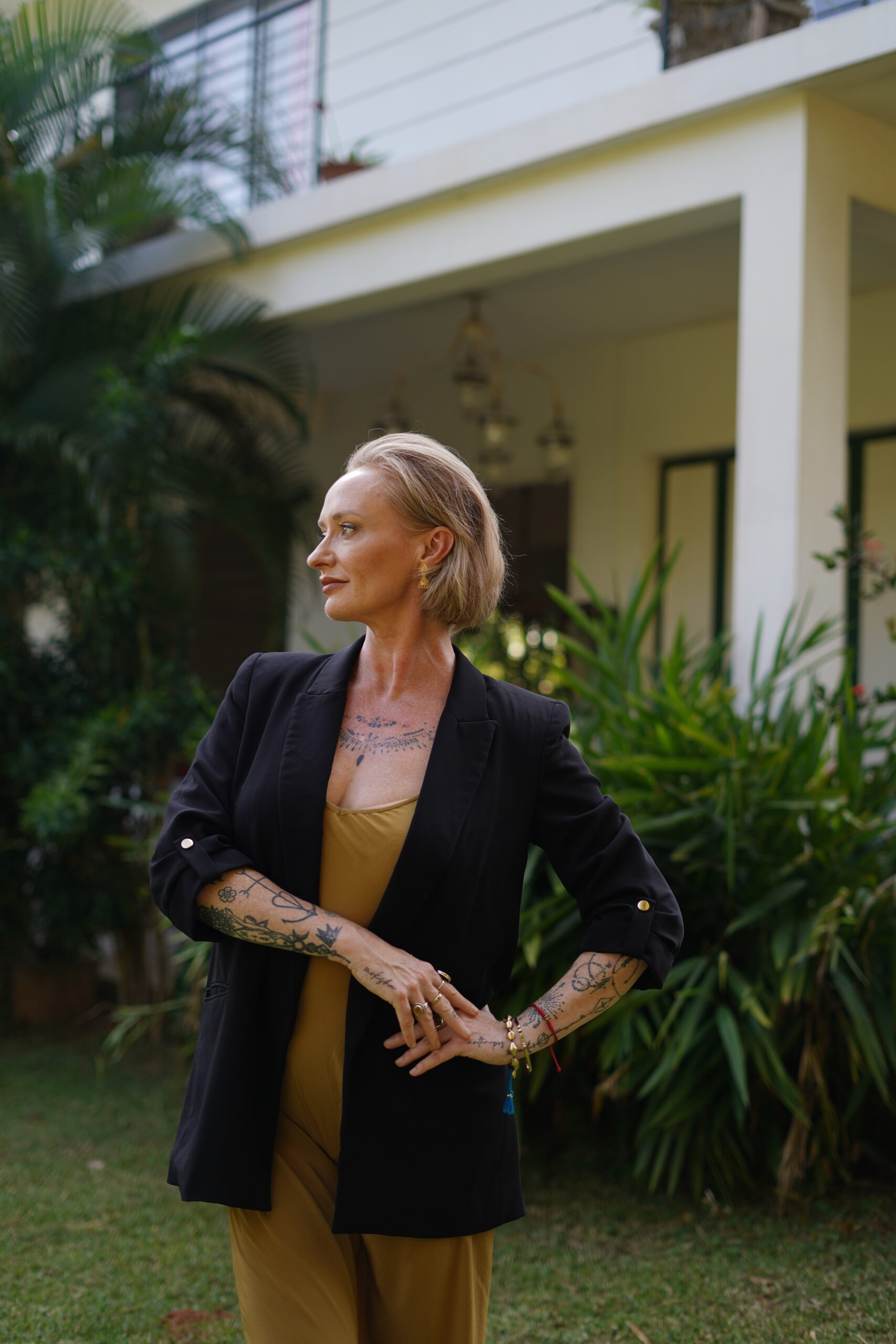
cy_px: 672
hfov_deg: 27.0
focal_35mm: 50
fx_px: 1866
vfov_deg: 39.6
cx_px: 448
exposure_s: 1/400
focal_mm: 50
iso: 80
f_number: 2.2
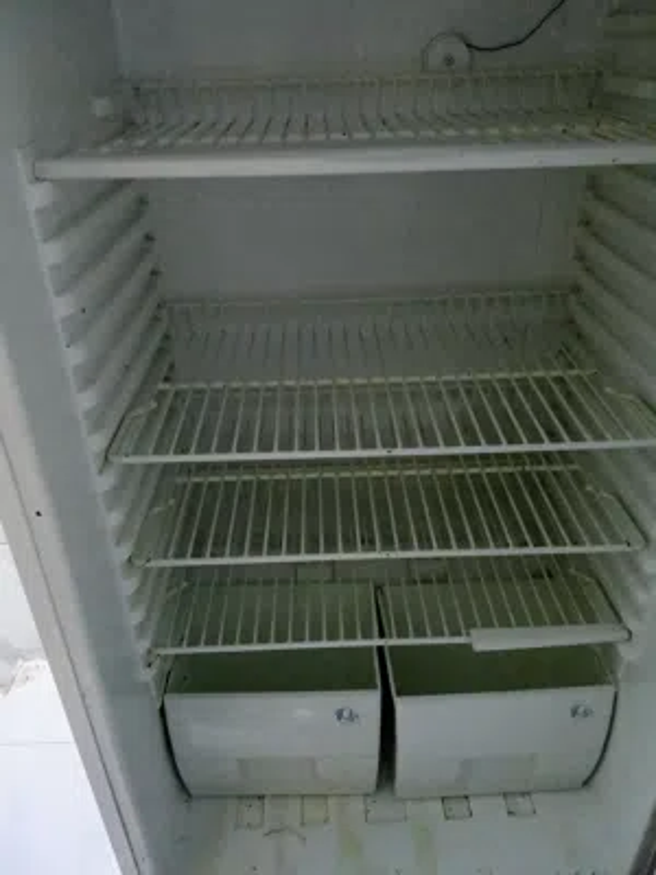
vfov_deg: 63.4
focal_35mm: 28
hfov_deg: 49.7
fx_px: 707
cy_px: 438
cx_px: 328
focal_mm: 2.78
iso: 800
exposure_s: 1/25
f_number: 2
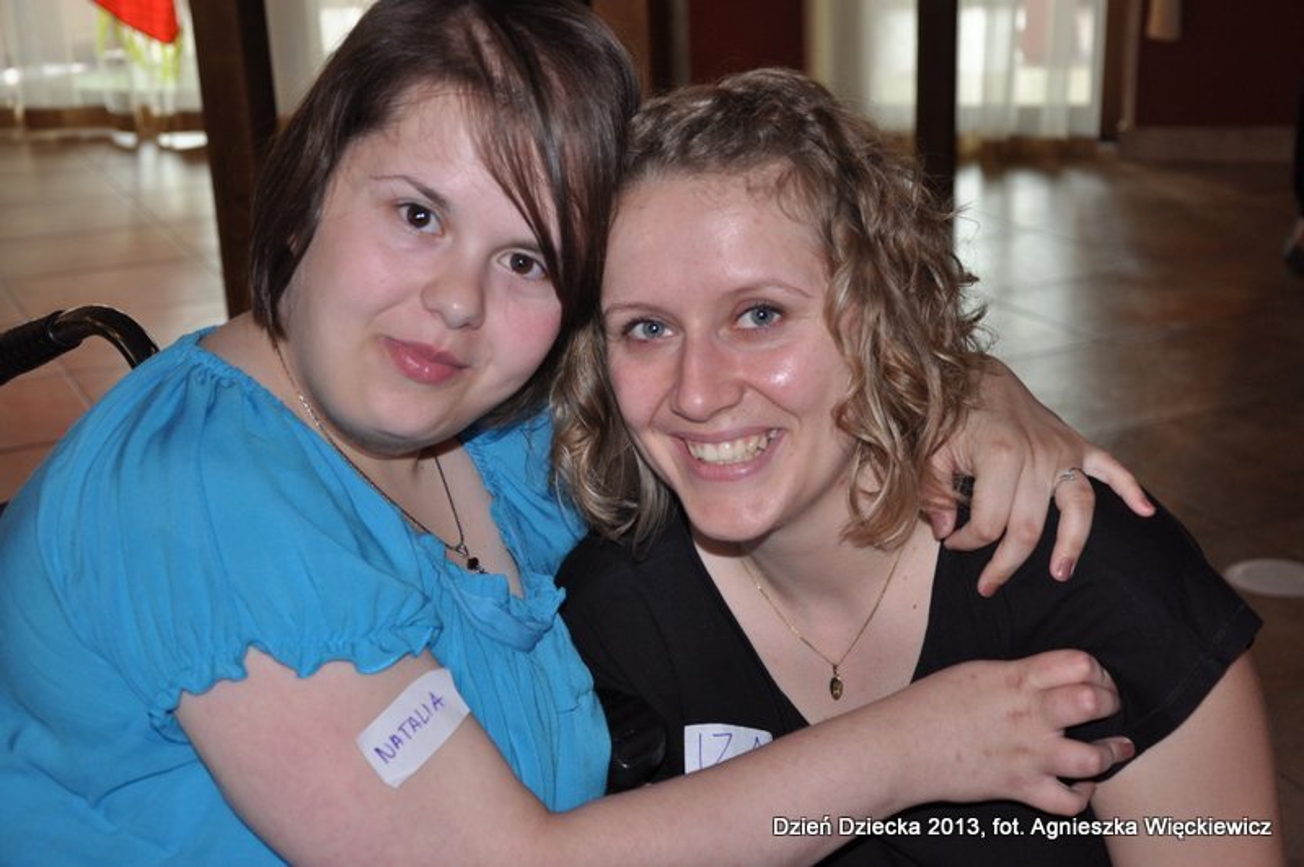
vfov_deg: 23.7
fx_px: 2063
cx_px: 652
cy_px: 434
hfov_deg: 35.1
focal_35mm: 57
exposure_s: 1/60
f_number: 4.5
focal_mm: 38
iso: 500
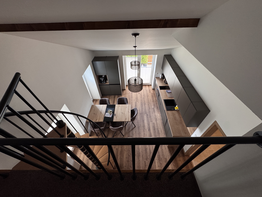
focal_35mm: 14
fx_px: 106
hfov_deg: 102.1
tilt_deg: -43.6
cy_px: 98
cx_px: 131
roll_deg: +2.3
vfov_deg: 85.7
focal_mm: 2.22
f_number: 2.2
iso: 200
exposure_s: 1/99
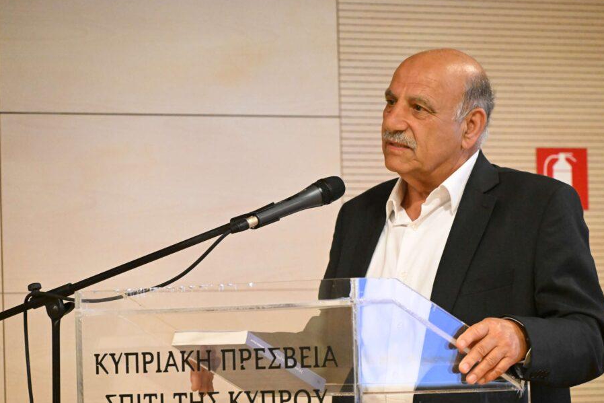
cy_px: 220
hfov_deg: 9.0
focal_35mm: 228
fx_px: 3826
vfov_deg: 6.0
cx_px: 343
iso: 12800
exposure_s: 1/125
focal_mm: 200
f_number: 6.3
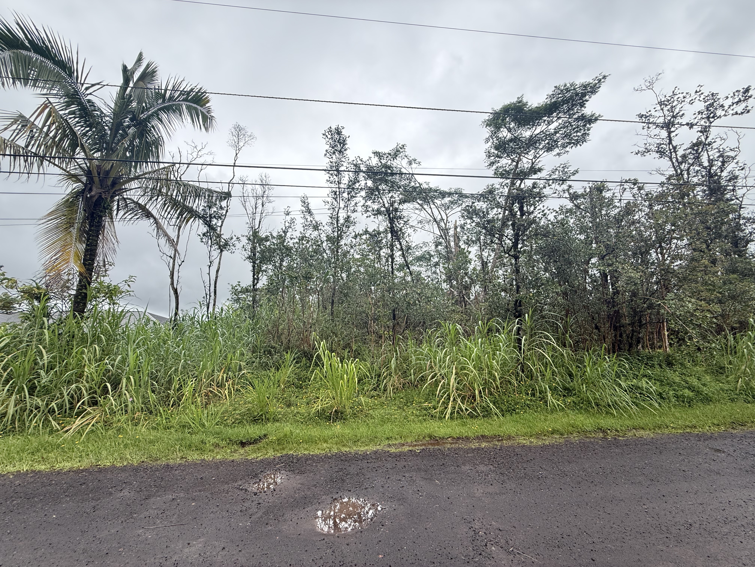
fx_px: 305
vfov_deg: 85.7
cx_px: 378
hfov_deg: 102.1
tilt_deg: +9.2
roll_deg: +0.9
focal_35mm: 14
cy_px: 284
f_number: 2.2
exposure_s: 1/549
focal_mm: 2.22
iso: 64
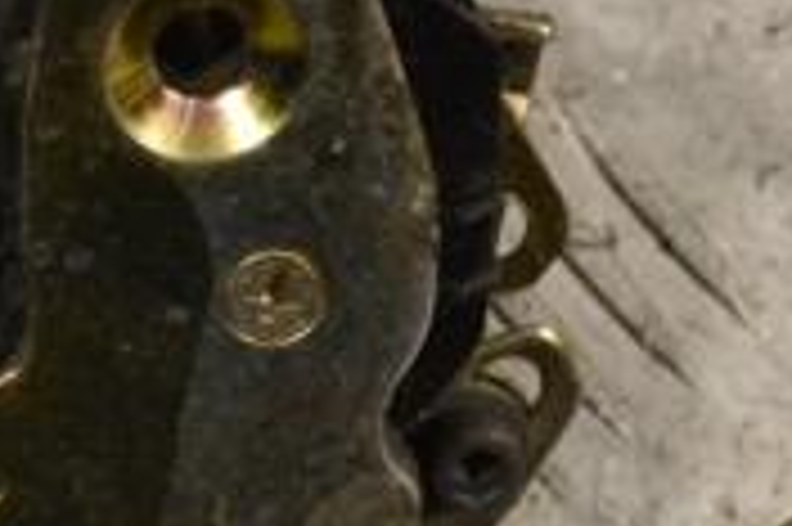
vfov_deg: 6.4
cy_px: 27
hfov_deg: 9.3
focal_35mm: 215
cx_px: -428
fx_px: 4725
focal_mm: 42
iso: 3200
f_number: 10
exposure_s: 1/400
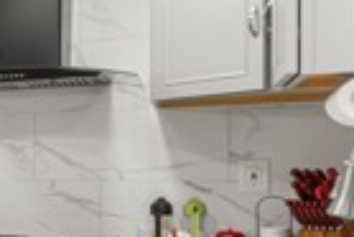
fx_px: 679
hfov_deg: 16.2
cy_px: 178
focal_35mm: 69
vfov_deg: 19.6
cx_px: -453
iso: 400
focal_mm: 10
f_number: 7.1
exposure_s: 1/15
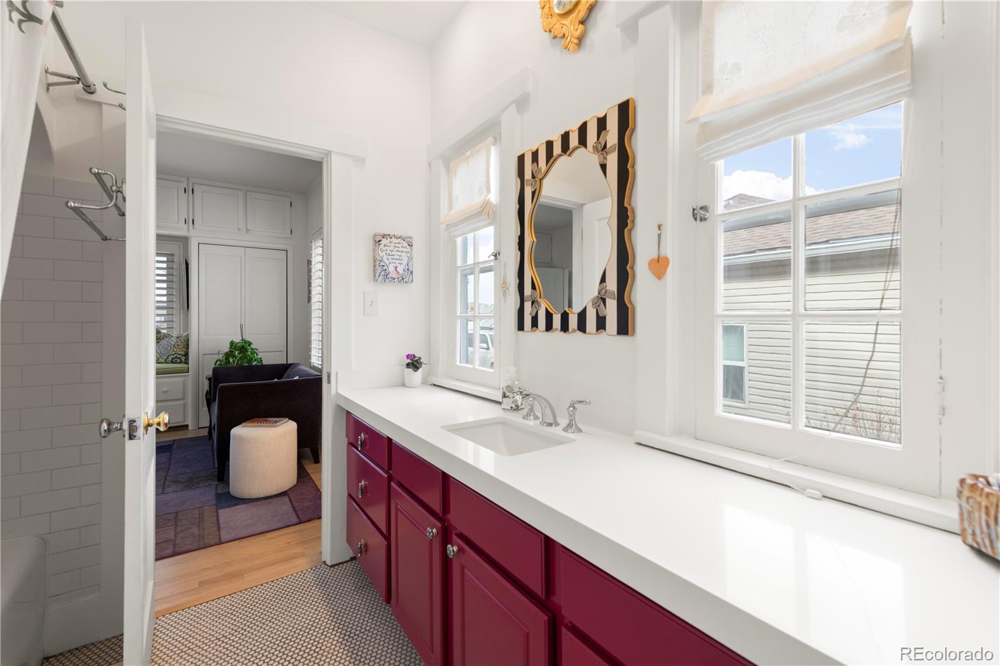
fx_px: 417
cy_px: 333
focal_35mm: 15
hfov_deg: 100.4
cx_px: 500
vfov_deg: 77.3
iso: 400
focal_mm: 15
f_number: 8
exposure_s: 1/20
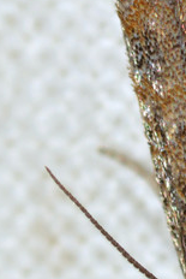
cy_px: 165
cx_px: 240
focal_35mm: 414
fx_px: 3203
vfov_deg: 5.0
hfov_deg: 3.3
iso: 100
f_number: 22
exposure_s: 1/200
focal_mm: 100
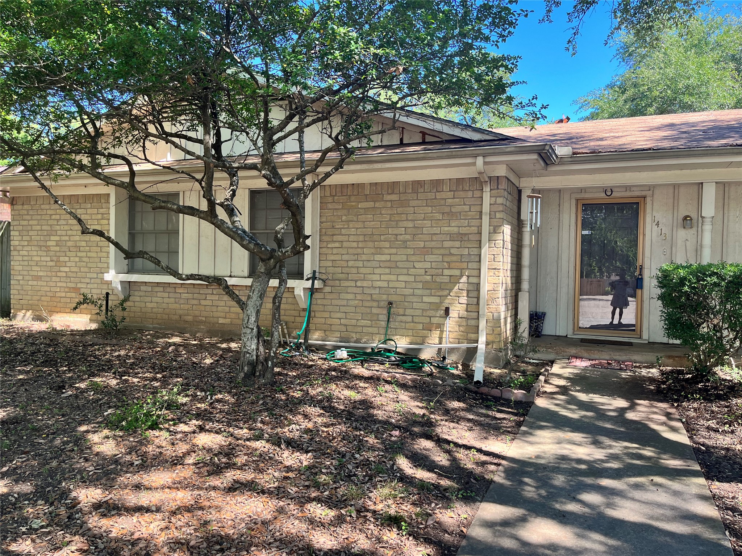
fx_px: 557
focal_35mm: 26
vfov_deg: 53.1
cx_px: 371
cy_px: 278
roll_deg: -0.7
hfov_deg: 67.3
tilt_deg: -0.8
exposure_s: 1/276
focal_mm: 5.1
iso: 50
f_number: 1.6
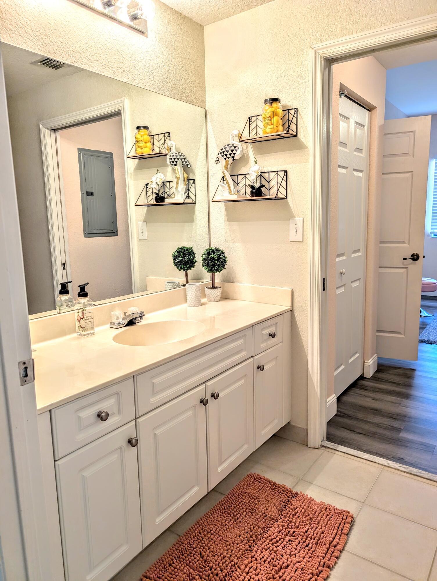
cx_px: 218
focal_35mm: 24
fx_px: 403
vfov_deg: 71.5
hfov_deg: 56.9
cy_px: 290
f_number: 1.68
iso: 21
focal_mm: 6.9
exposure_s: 1/30
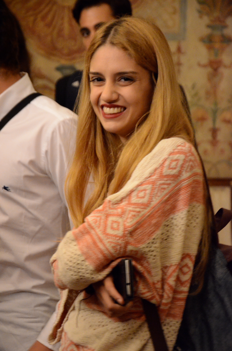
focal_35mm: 112
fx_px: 1092
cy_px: 176
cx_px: 116
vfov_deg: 18.2
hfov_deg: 12.1
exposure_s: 1/20
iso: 6400
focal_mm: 75
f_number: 5.3
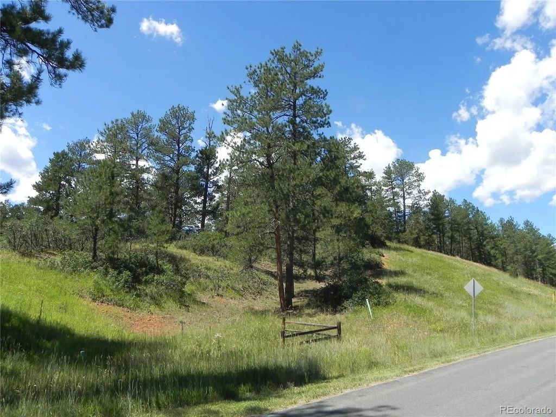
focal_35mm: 26
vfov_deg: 53.1
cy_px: 208
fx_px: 418
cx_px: 278
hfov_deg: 67.3
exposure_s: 1/330
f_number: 6.3
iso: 160
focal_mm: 4.6
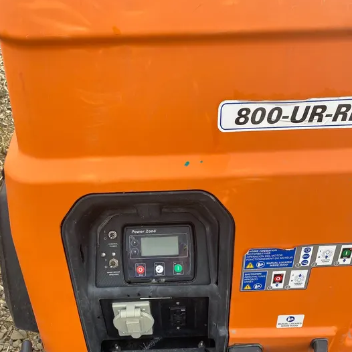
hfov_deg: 51.1
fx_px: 368
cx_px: 173
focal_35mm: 32
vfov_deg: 50.1
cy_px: 237
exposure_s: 1/373
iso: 32
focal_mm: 4.25
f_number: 1.8
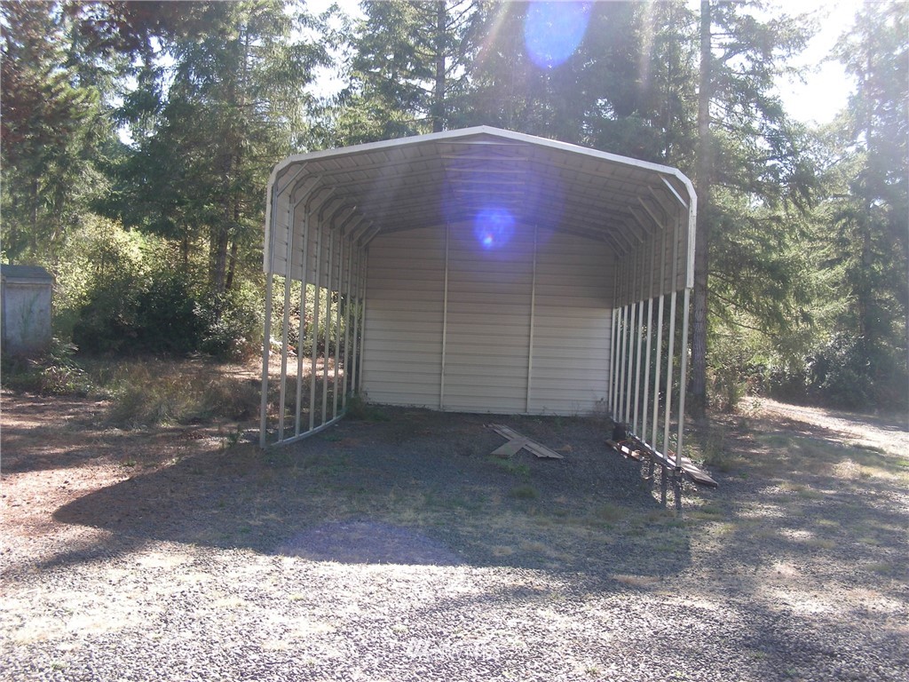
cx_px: 454
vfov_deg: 37.7
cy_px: 341
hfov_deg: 49.0
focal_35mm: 38
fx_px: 998
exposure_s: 1/100
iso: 50
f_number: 3.5
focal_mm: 6.3
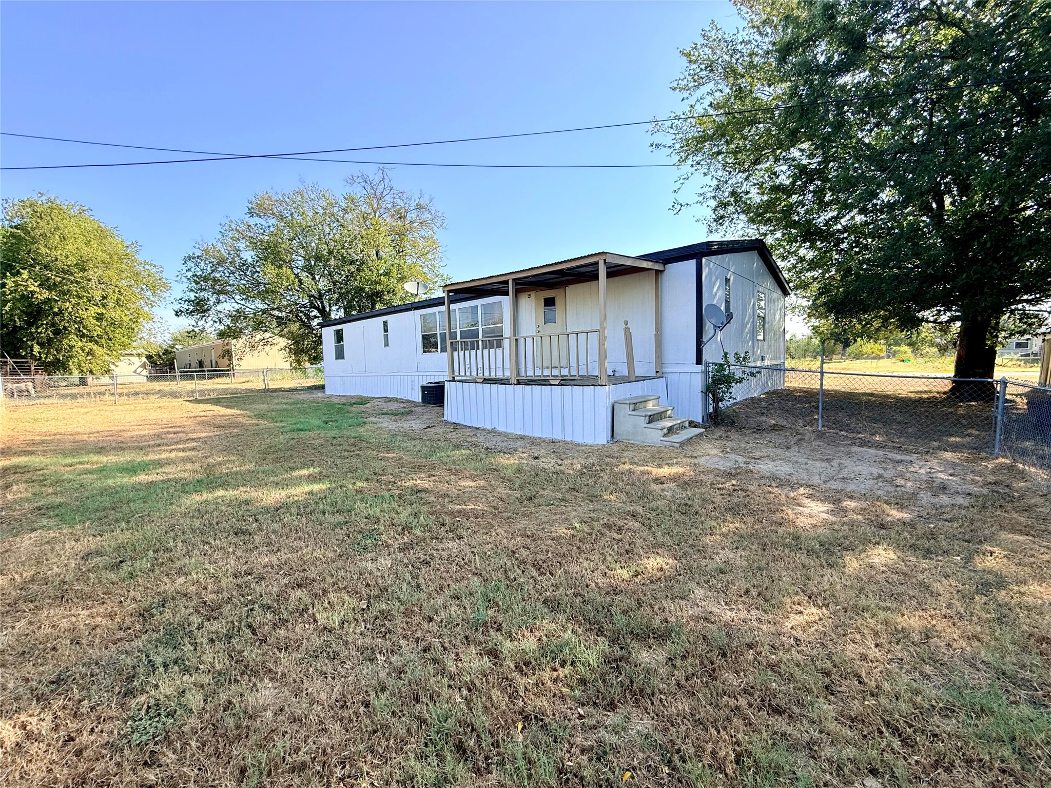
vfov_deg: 85.7
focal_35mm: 14
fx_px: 425
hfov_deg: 102.1
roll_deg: +1.4
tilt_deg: -3.7
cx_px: 526
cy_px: 394
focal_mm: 2.22
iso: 64
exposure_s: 1/830
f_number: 2.2
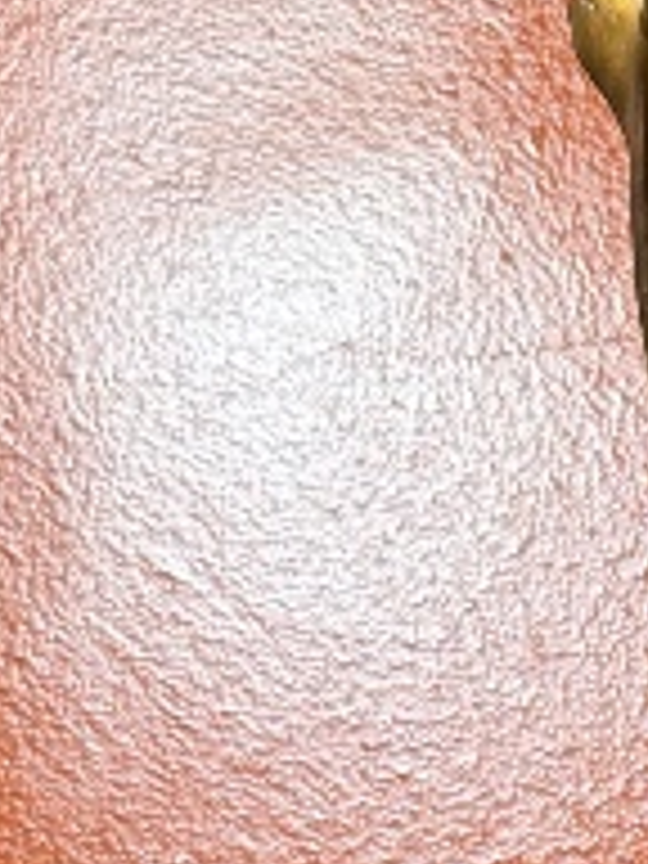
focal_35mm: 150
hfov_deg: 8.8
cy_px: 1530
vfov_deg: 12.1
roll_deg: -4.1
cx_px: 1660
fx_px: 3744
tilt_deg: +16.7
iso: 200
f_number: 1.78
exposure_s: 1/50
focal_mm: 6.76
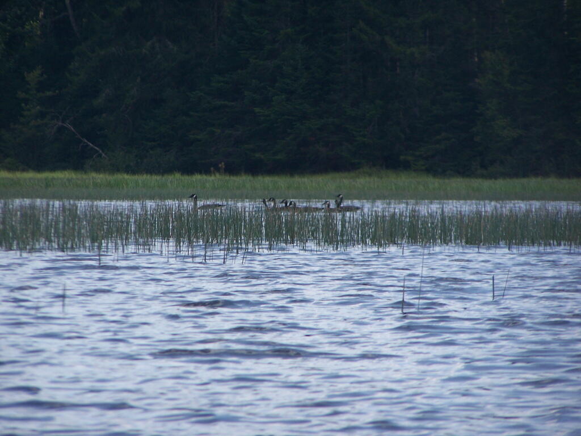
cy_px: 218
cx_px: 290
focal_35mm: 380
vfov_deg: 3.9
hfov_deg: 5.2
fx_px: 6378
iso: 100
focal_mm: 63
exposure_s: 1/640
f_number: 3.7
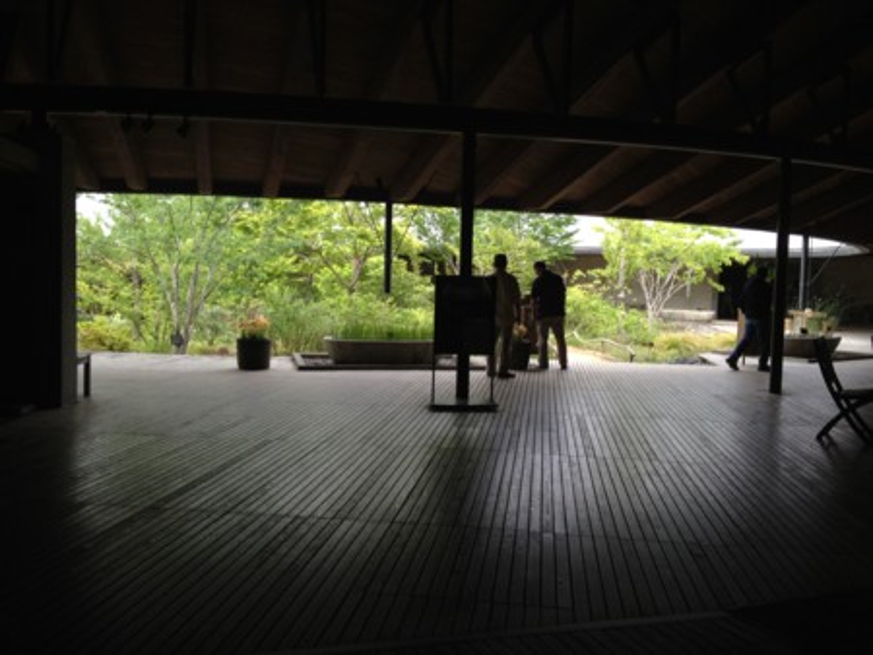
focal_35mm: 35
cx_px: 436
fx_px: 883
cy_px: 328
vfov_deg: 40.7
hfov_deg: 52.6
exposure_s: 1/239
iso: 64
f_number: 2.4
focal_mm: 4.28
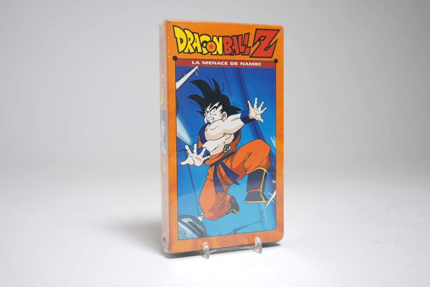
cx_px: 215
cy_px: 144
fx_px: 466
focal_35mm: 39
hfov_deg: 49.6
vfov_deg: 34.2
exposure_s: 1/6
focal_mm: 39
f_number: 4
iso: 64
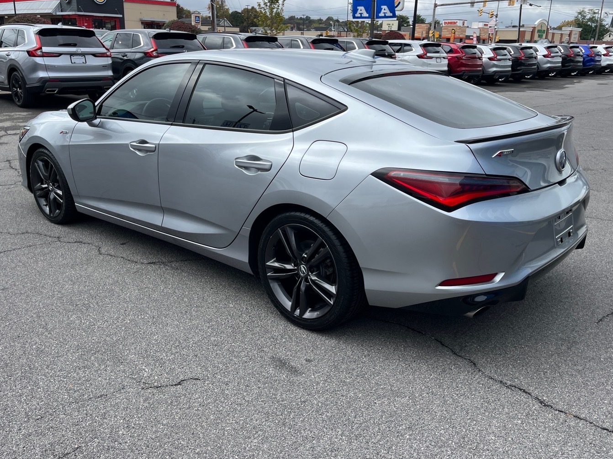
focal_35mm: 31
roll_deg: -1.5
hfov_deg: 58.4
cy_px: 210
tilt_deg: -16.2
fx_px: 549
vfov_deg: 45.4
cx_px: 307
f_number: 1.6
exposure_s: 1/1339
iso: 50
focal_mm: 5.1
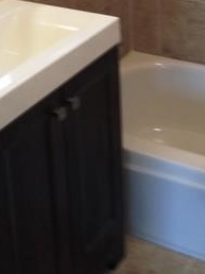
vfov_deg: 22.6
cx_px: 138
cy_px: -20
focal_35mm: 82
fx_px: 649
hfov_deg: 17.9
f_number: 2.4
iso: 100
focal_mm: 4.12
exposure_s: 1/20
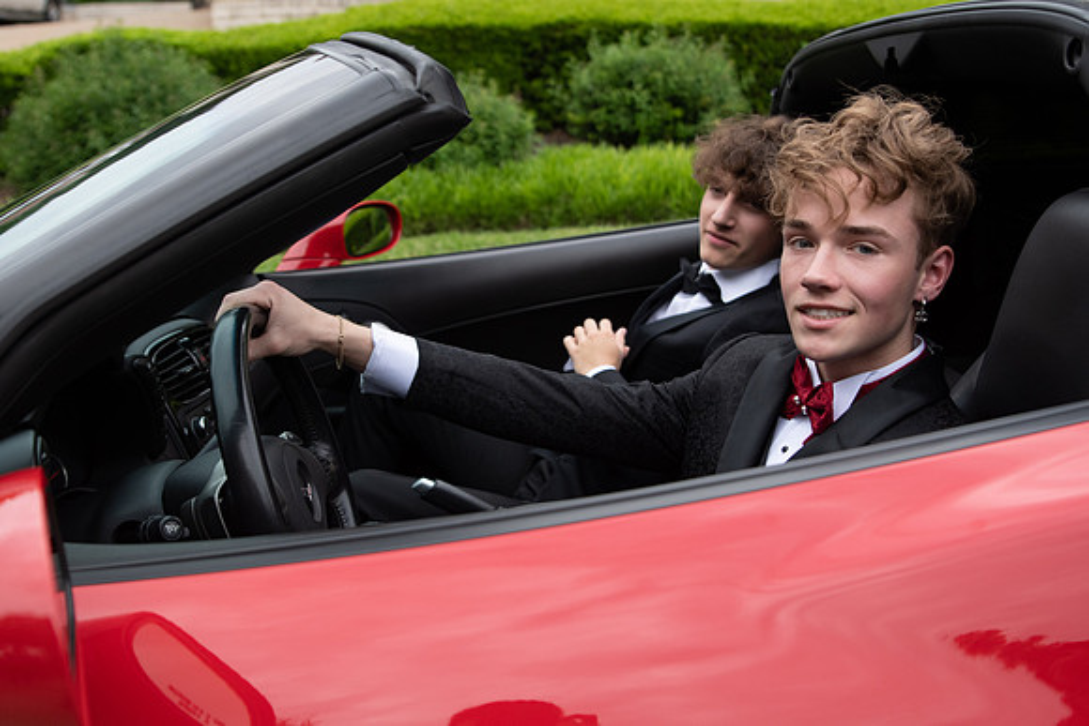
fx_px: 1180
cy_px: 363
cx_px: 544
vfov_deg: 34.2
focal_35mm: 39
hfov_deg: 49.5
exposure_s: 1/1000
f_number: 2.8
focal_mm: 26
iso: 500
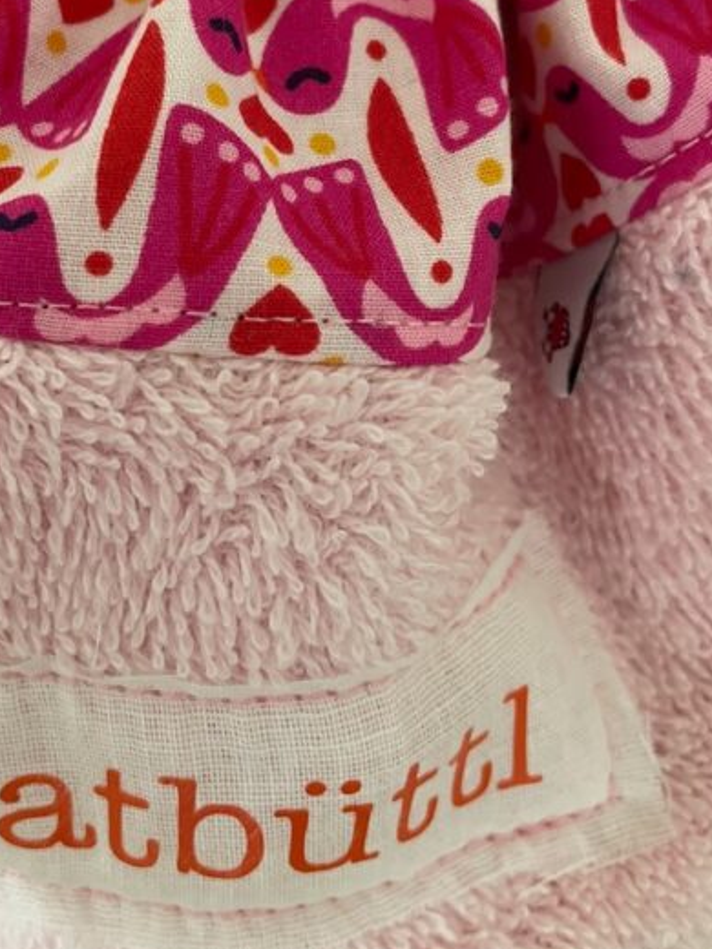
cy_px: 305
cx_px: 272
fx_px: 1097
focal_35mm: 40
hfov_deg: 35.8
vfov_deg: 46.0
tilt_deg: -49.3
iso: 500
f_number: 1.6
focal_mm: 4.2
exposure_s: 1/60
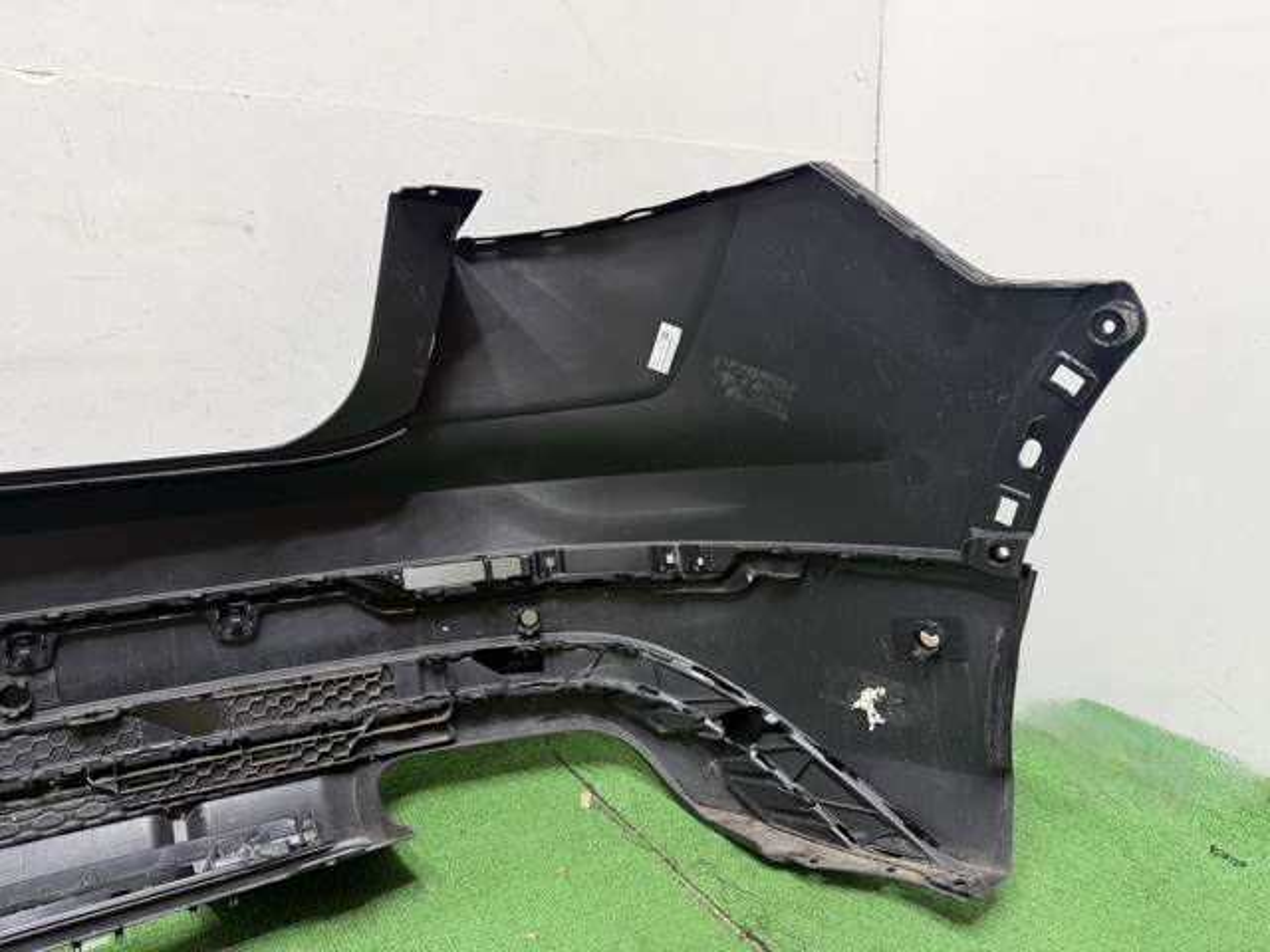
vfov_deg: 56.8
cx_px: 635
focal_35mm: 24
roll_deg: +0.8
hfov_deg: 71.6
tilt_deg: -11.7
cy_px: 476
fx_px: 881
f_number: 1.78
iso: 100
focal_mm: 6.76
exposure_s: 1/50
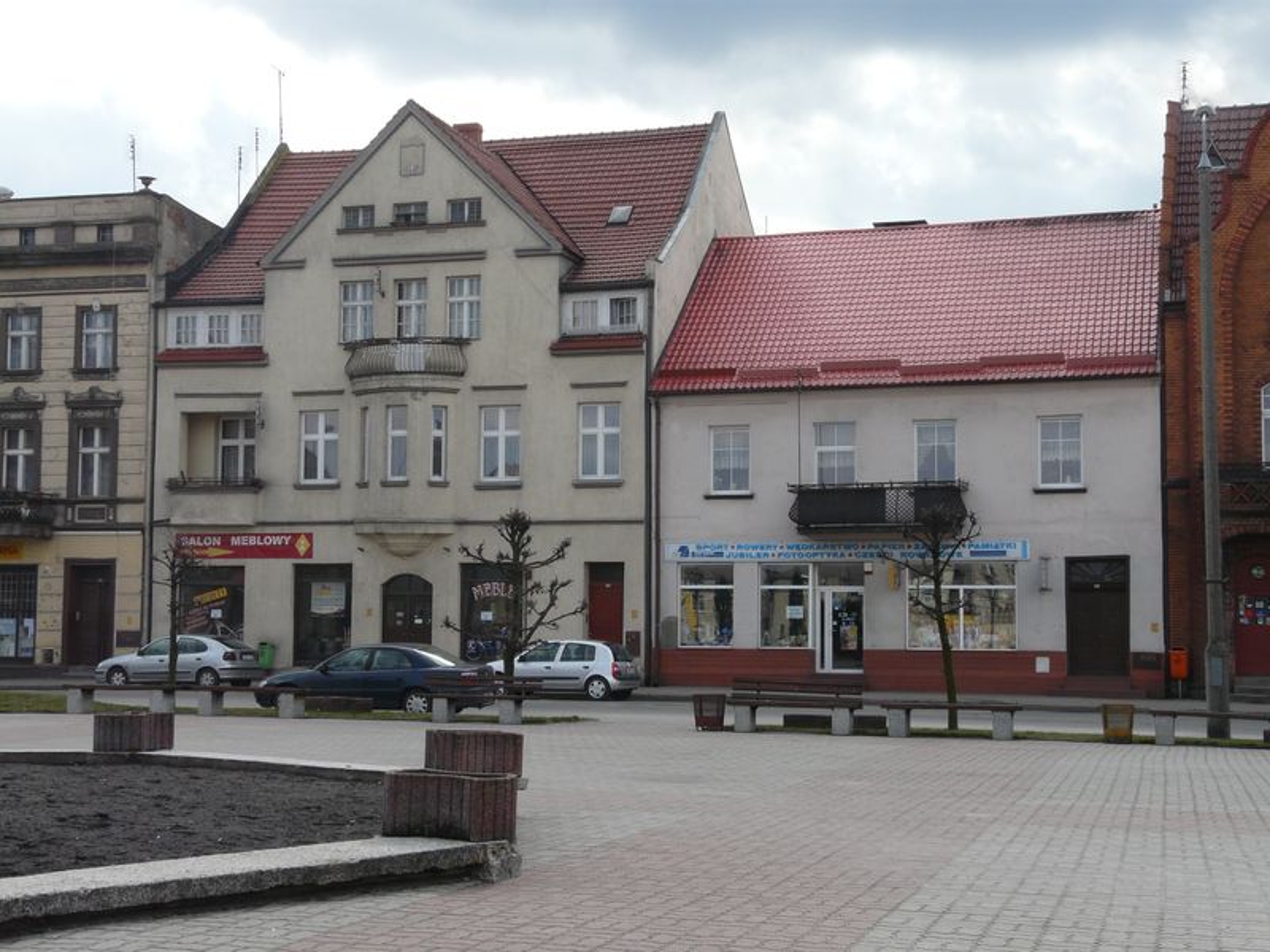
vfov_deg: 27.5
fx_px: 1944
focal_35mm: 53
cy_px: 476
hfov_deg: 36.2
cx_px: 635
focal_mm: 8.8
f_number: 5.6
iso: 100
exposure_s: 1/250
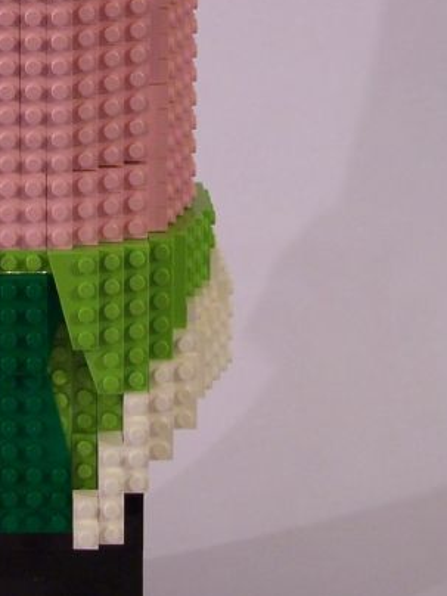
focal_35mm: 142
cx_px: 35
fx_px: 2445
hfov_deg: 10.4
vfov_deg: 13.6
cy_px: -68
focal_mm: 9.3
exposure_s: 1/4
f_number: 3.1
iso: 80
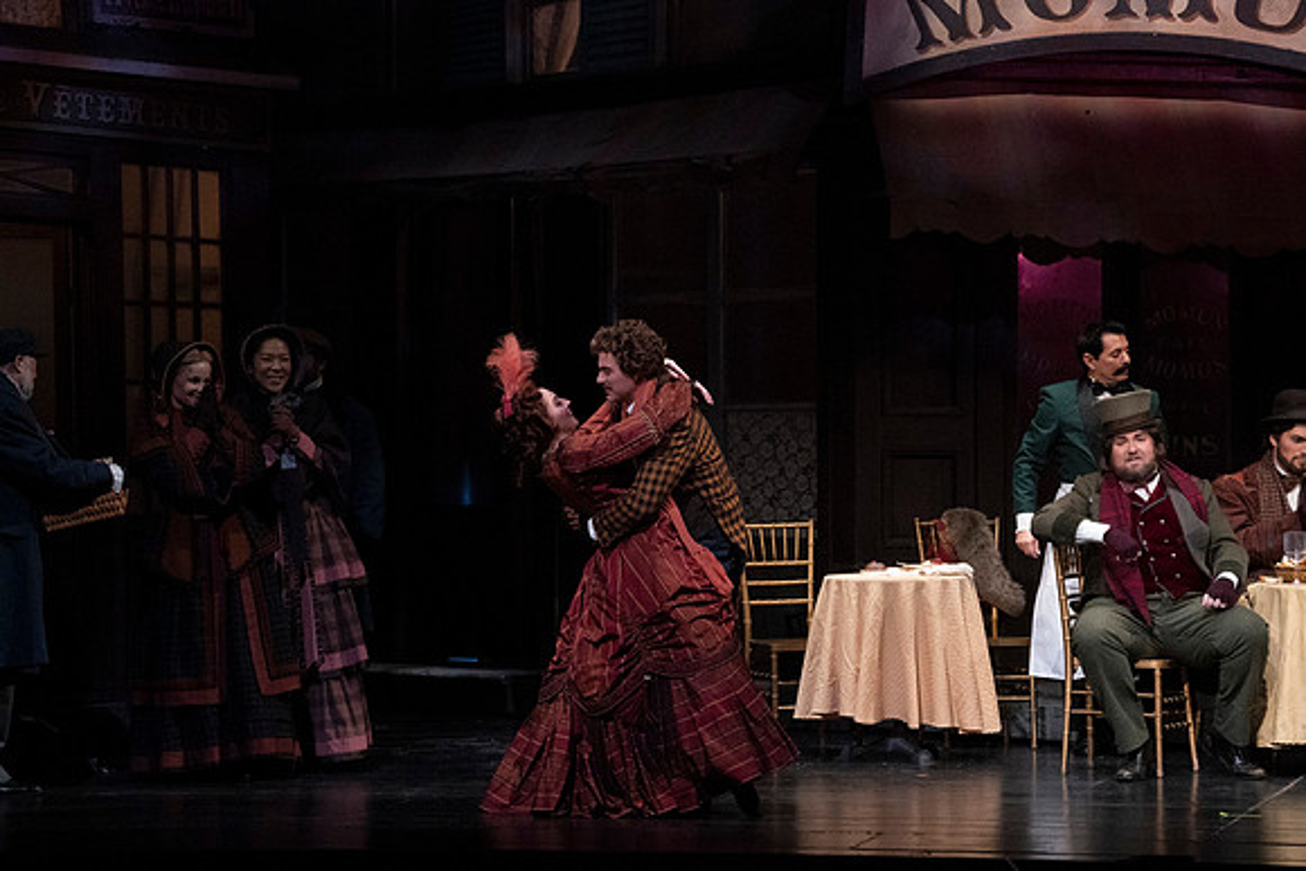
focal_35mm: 173
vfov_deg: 7.9
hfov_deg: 11.9
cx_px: 653
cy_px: 436
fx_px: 6277
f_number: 13
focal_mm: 173
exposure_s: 1/400
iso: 16000
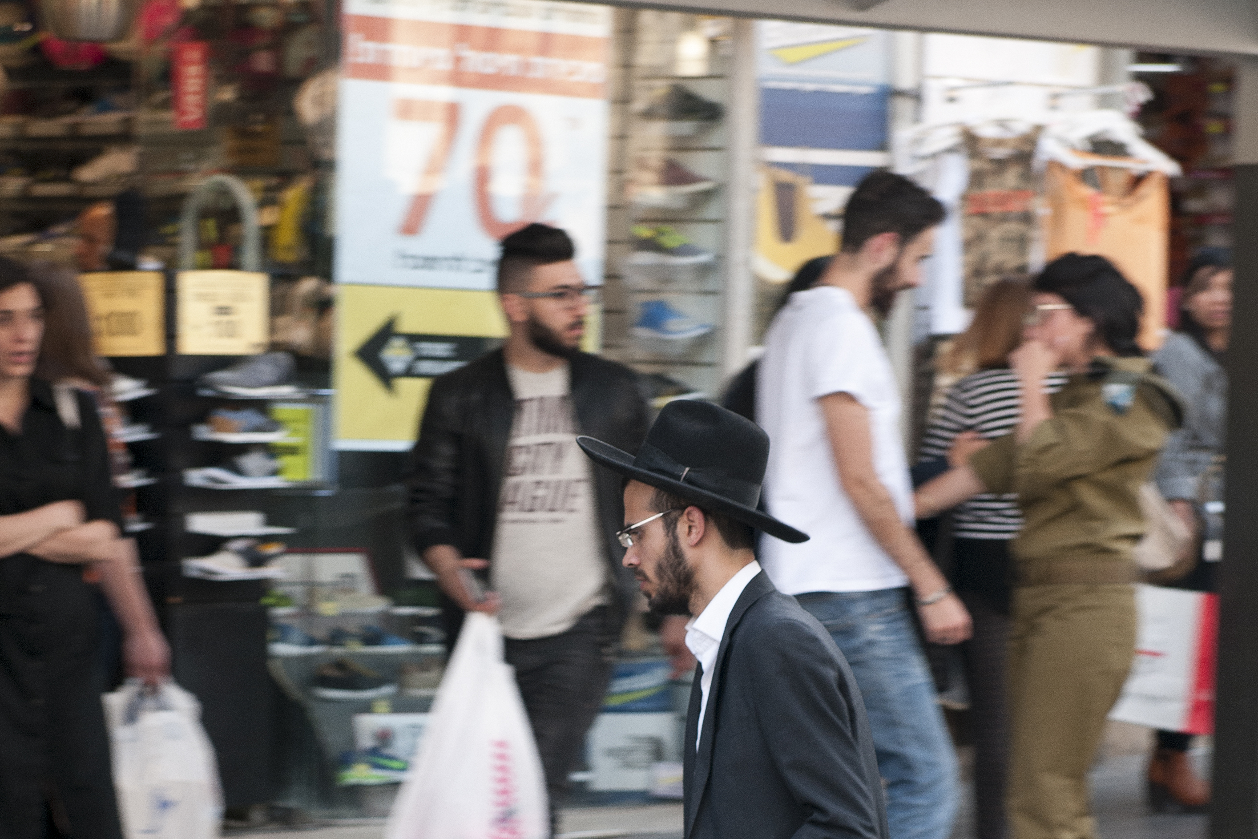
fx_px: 5556
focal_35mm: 159
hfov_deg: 12.9
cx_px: 627
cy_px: 841
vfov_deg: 8.6
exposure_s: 1/100
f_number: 5
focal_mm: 70
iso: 200
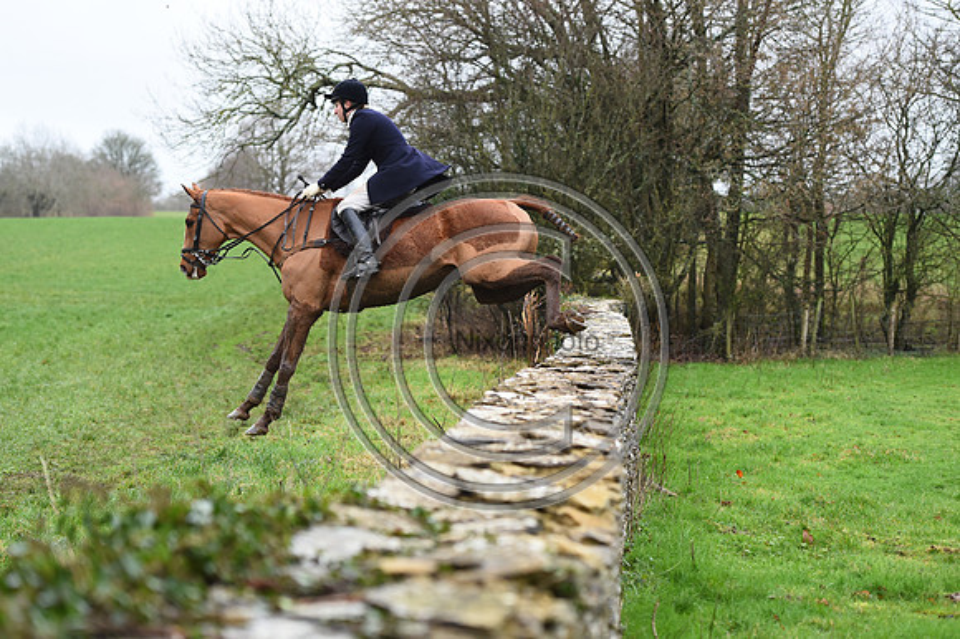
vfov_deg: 15.2
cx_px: 480
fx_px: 2399
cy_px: 320
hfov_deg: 22.6
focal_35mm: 90
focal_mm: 90
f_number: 3.5
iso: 1600
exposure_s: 1/1250
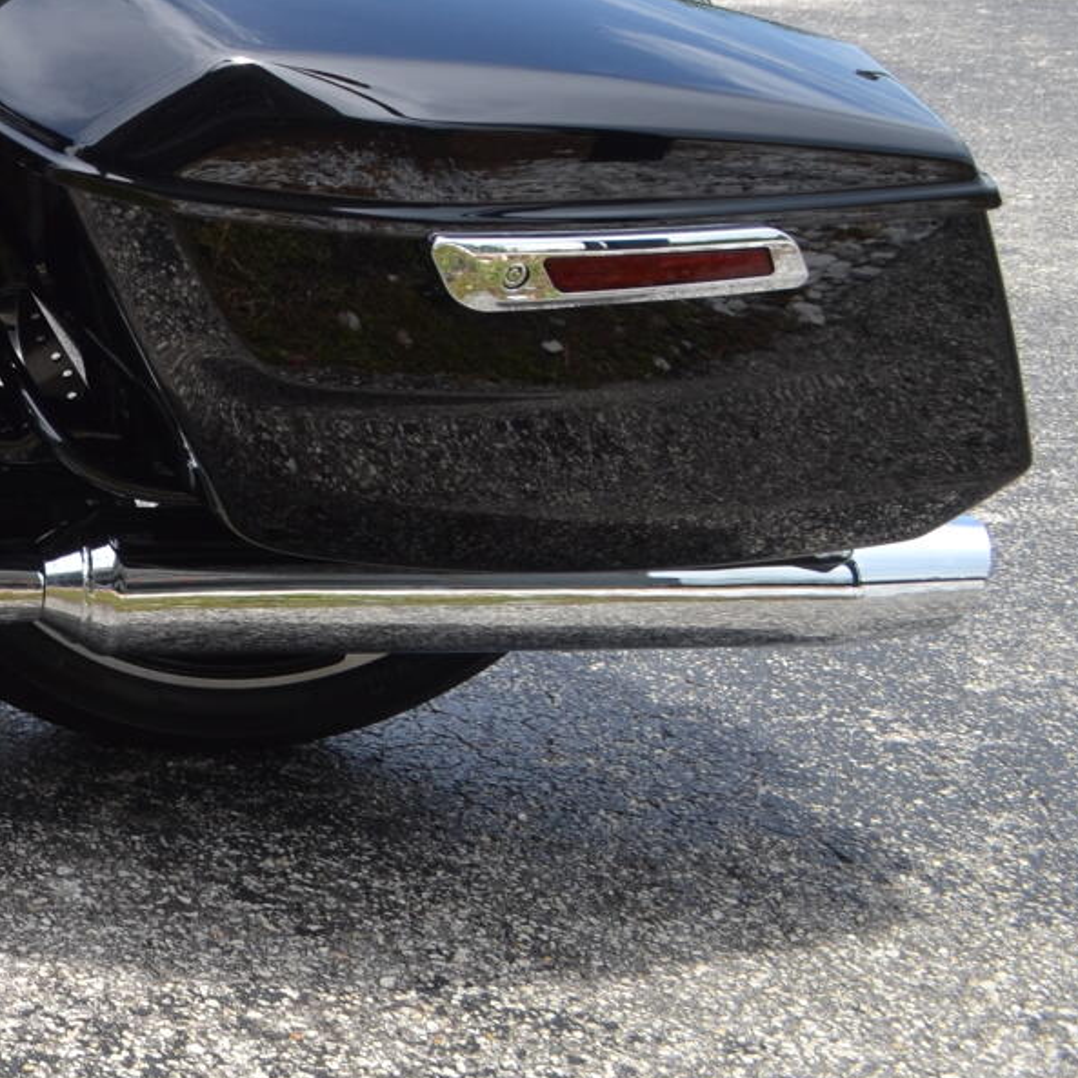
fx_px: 3030
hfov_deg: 17.3
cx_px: -714
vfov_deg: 19.5
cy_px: -57
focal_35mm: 86
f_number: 7.1
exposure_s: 1/200
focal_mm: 20
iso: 100
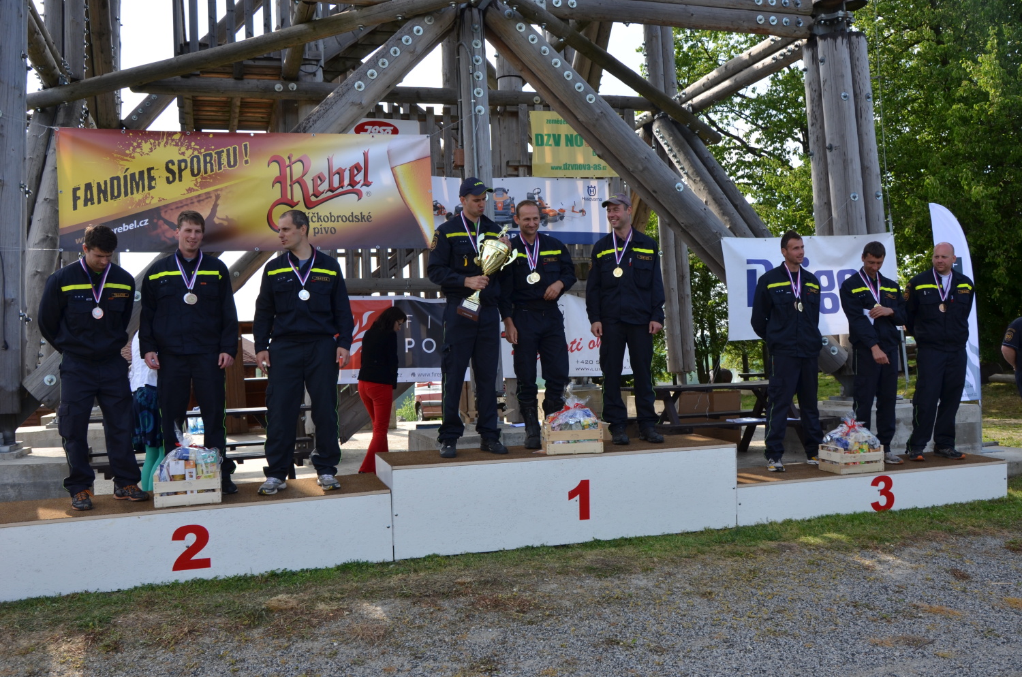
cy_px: 338
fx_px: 935
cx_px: 511
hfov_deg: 57.3
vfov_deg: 39.8
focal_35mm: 33
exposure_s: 1/250
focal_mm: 22
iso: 160
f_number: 8
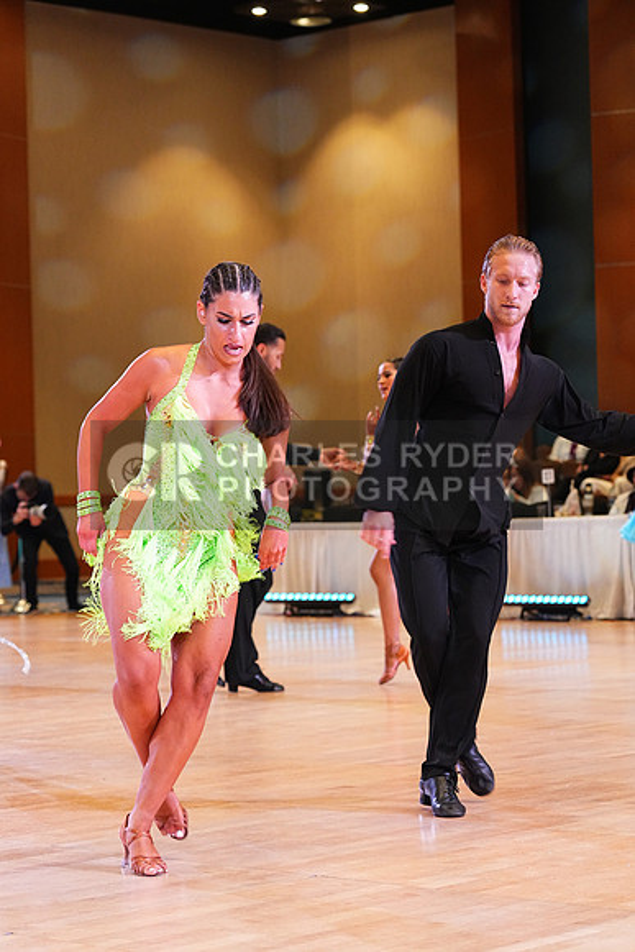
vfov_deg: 22.9
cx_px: 318
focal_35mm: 89
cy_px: 476
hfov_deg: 15.4
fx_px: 2353
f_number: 5
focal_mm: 89
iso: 5000
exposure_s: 1/320
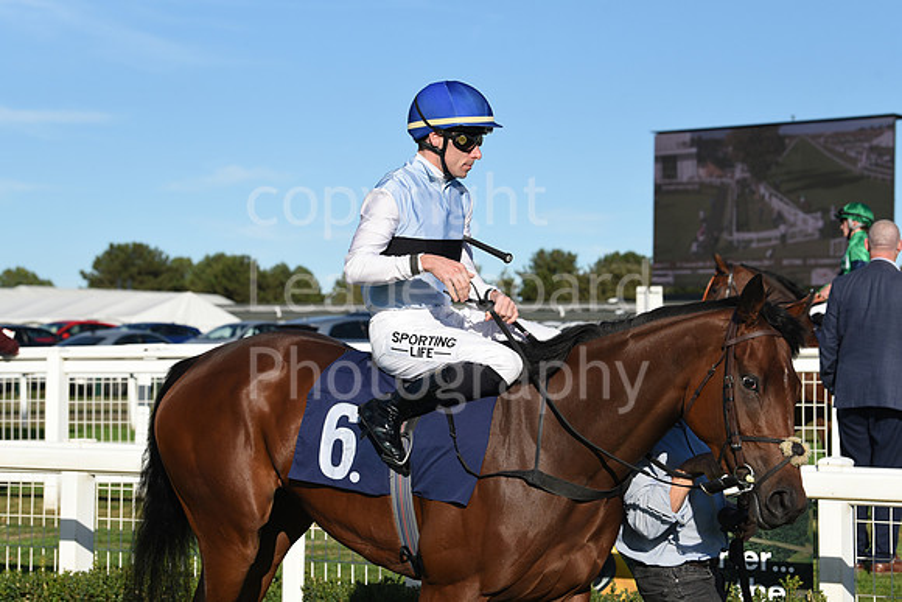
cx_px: 451
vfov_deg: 14.0
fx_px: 2456
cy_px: 301
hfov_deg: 20.8
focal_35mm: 98
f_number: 6.3
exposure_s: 1/2500
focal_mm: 98
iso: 400
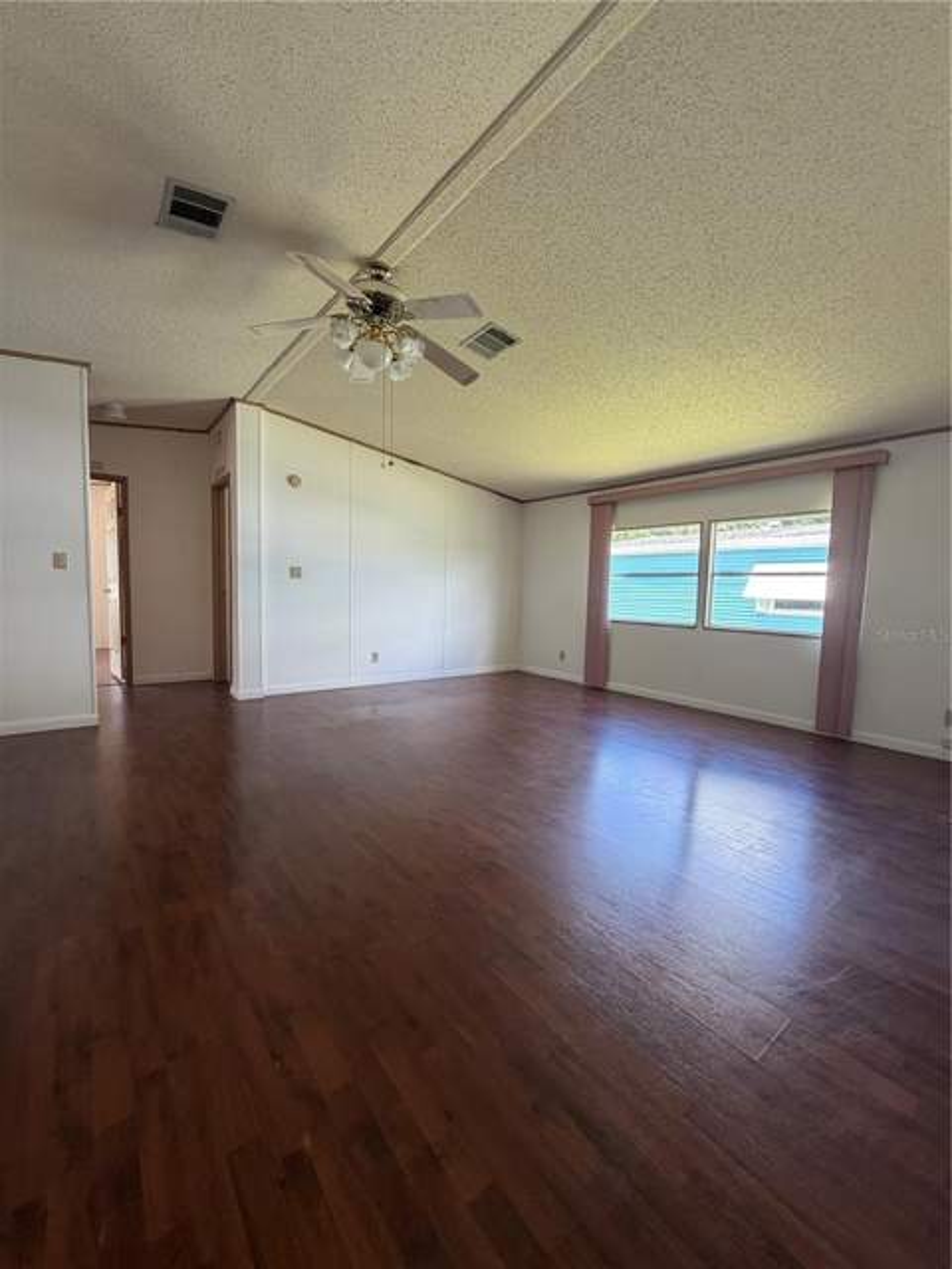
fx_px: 513
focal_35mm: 14
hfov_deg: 85.7
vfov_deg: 102.1
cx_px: 476
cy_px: 634
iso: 160
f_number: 2.2
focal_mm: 2.22
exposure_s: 1/121
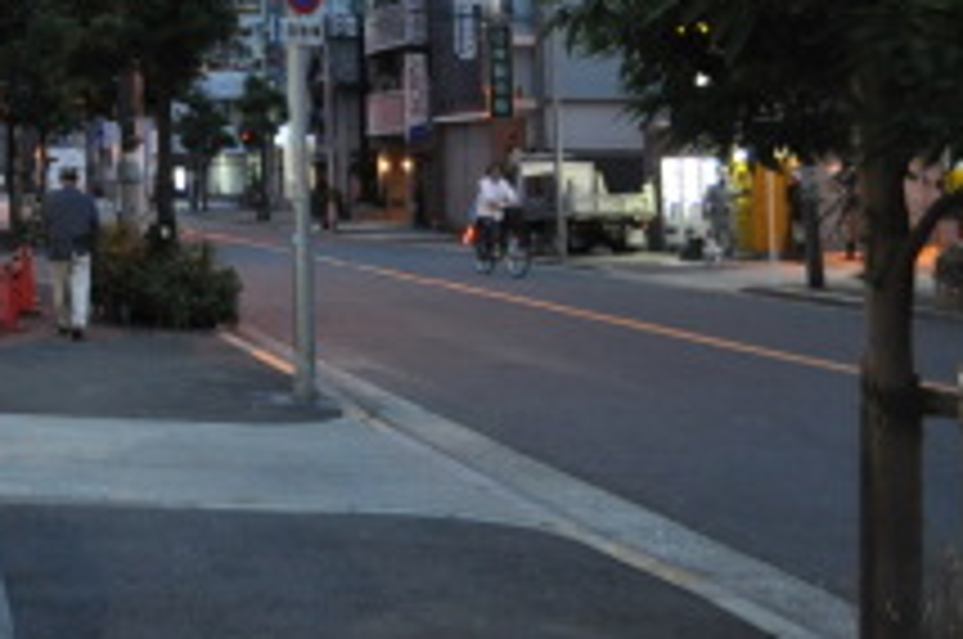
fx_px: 1790
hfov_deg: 26.5
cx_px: -212
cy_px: -130
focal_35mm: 67
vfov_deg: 19.1
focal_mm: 18
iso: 1600
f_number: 3.5
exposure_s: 1/30
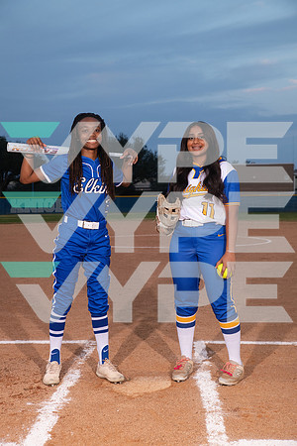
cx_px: 148
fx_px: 643
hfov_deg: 26.0
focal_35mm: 52
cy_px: 223
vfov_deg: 38.2
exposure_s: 1/320
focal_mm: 52
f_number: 6.3
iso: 400
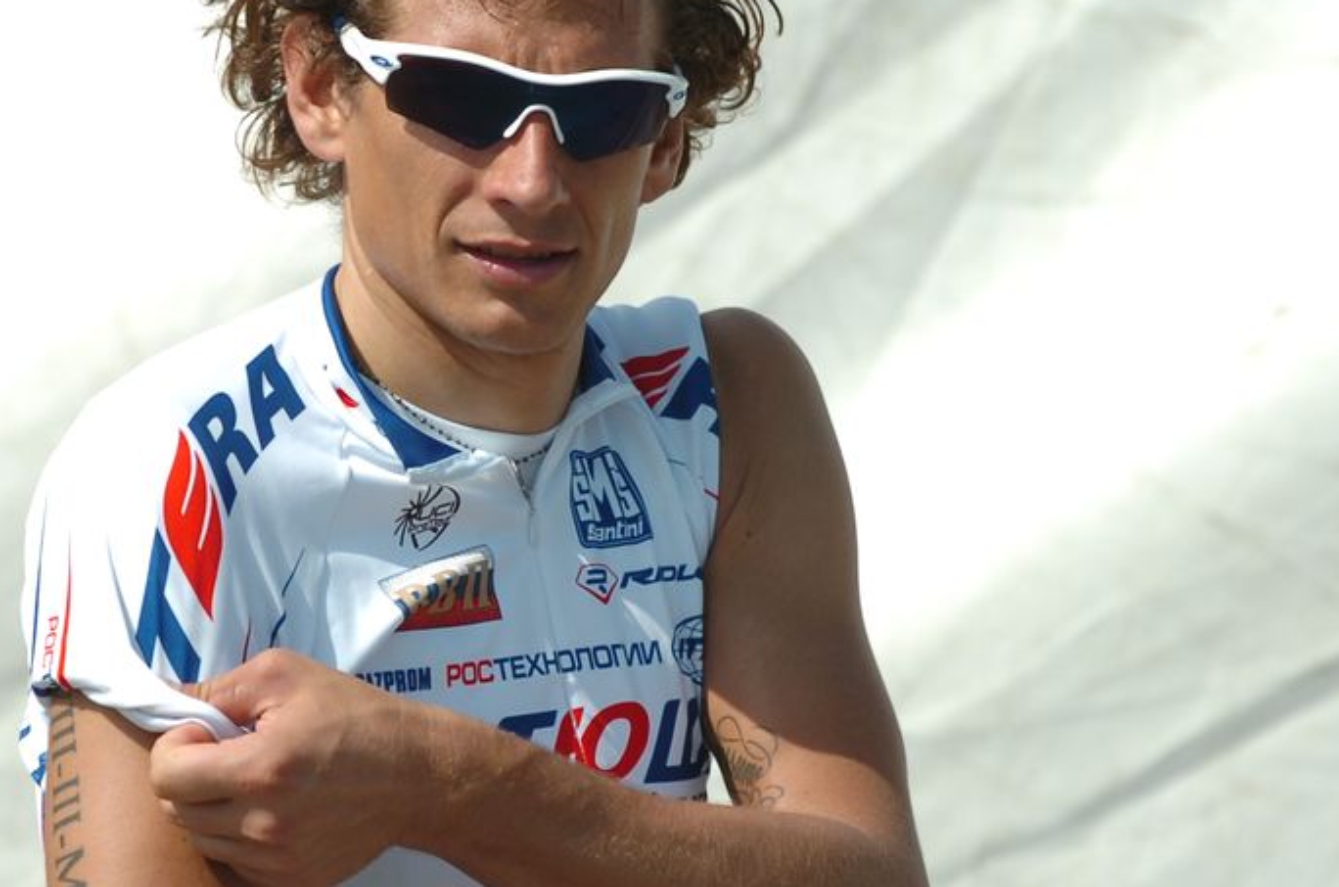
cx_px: 452
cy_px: 372
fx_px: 15626
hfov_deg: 4.9
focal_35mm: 421
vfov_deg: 3.3
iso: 200
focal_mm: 150
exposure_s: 1/1000
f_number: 6.7
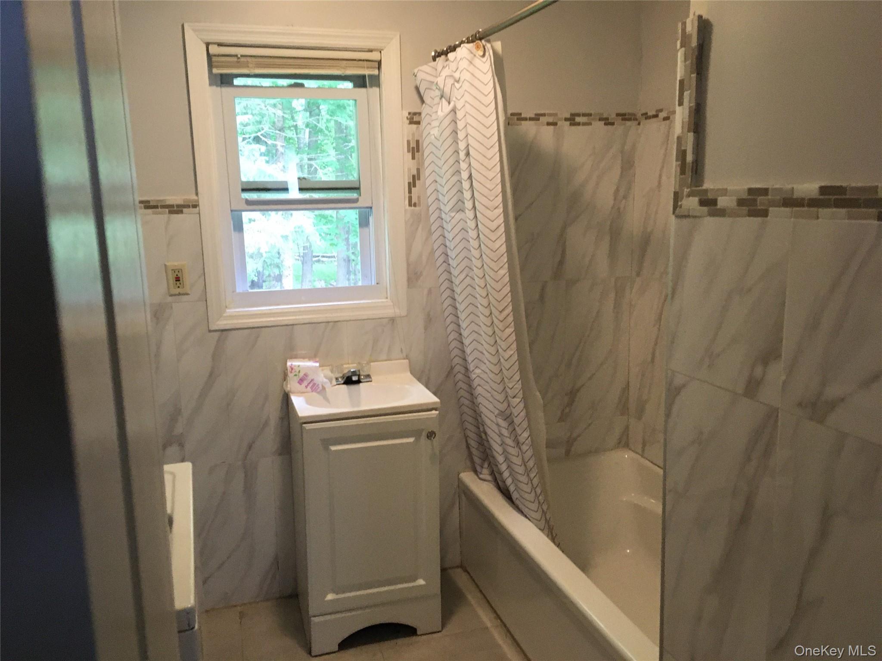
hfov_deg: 61.7
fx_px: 739
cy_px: 330
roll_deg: +2.5
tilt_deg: -12.0
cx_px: 441
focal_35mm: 29
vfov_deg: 48.2
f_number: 2.2
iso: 200
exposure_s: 1/30
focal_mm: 4.15
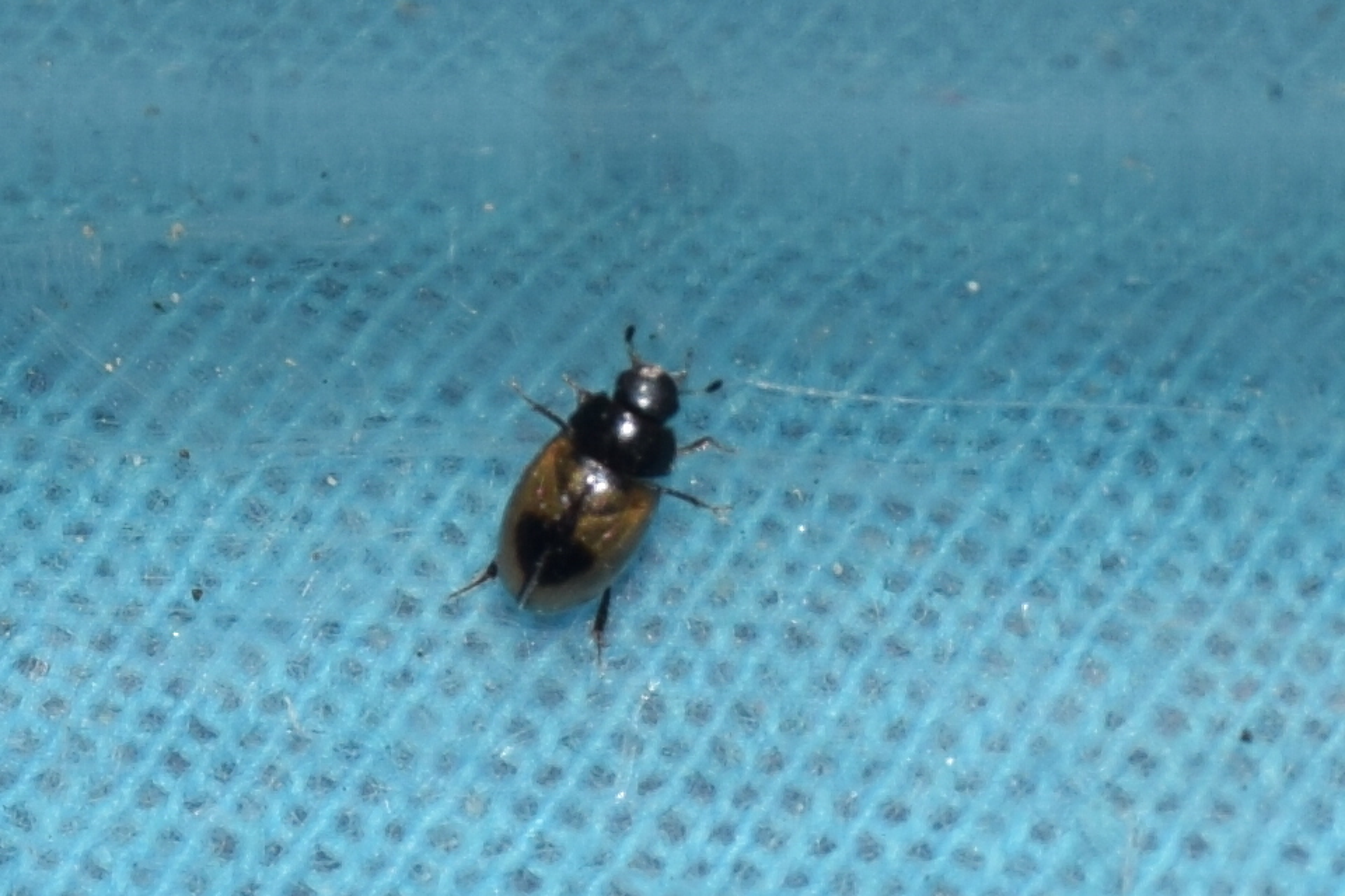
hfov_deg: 9.8
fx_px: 7845
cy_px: 448
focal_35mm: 210
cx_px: 672
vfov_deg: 6.5
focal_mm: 140
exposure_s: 1/160
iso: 100
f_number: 13
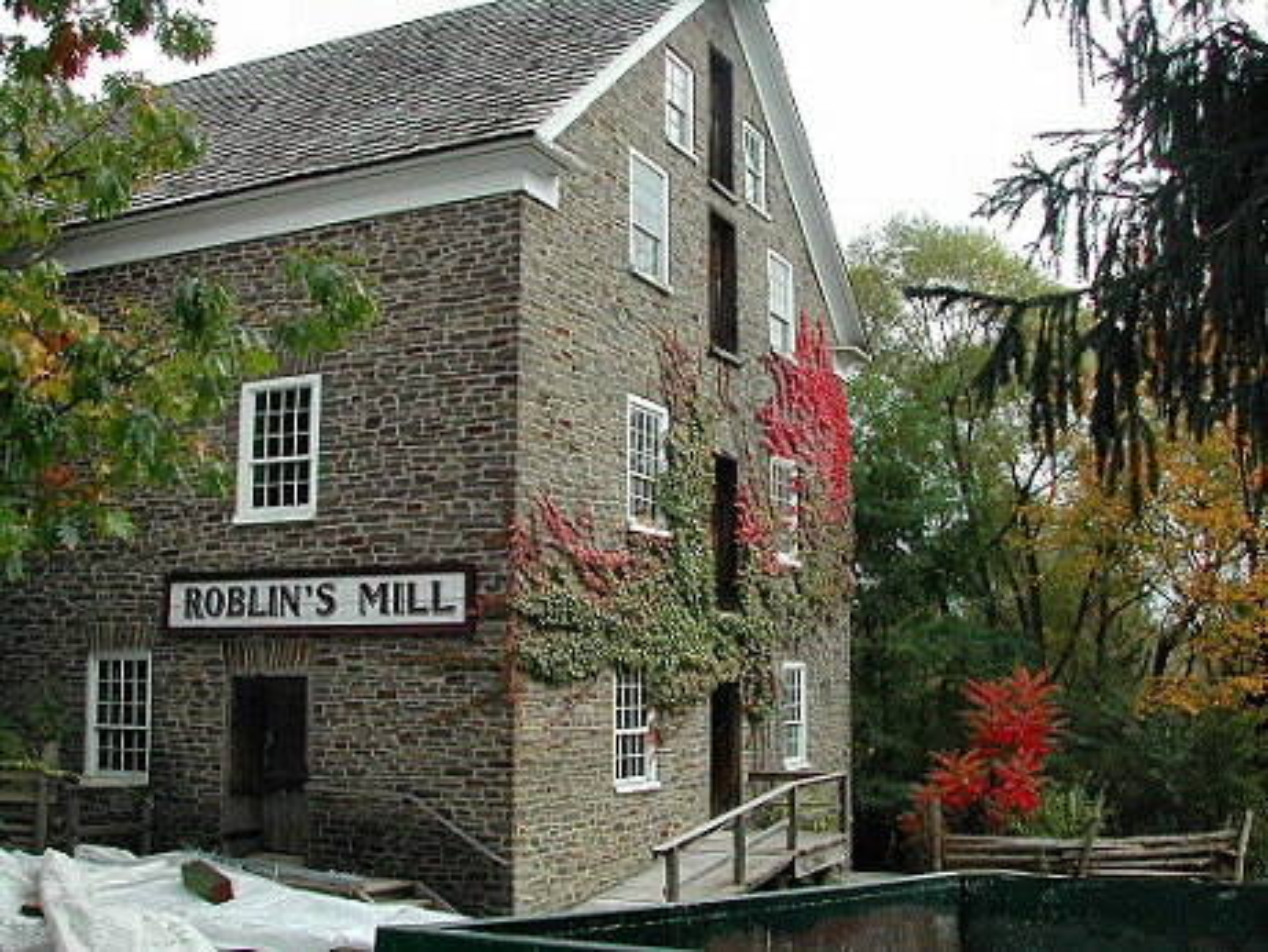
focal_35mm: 38
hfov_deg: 49.0
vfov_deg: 37.7
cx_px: 634
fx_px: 1392
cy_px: 476
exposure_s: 1/99.5
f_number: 7.6
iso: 100
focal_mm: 8
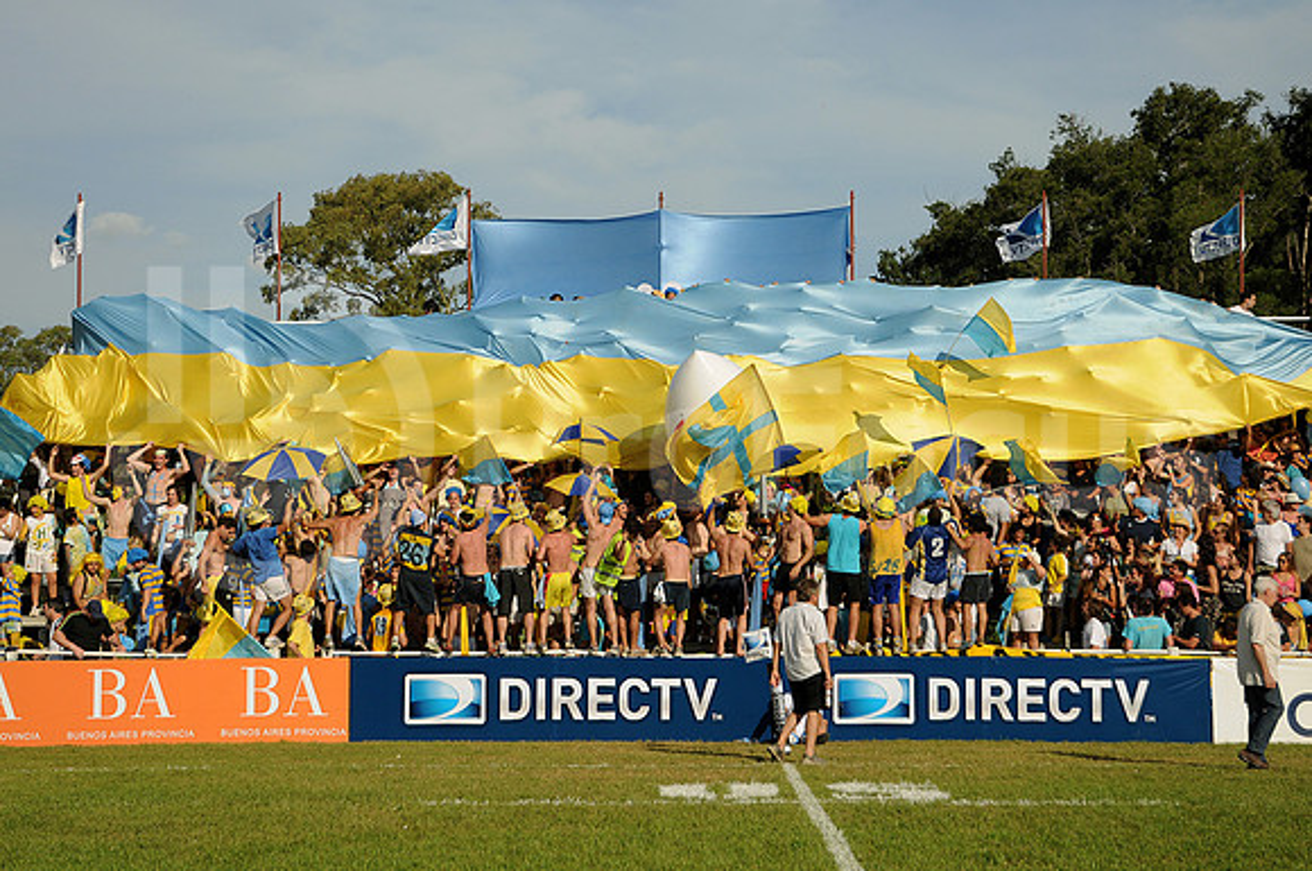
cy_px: 436
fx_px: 2184
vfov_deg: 22.6
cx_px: 656
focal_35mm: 60
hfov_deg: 33.4
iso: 250
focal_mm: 40
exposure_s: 1/1600
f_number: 6.3
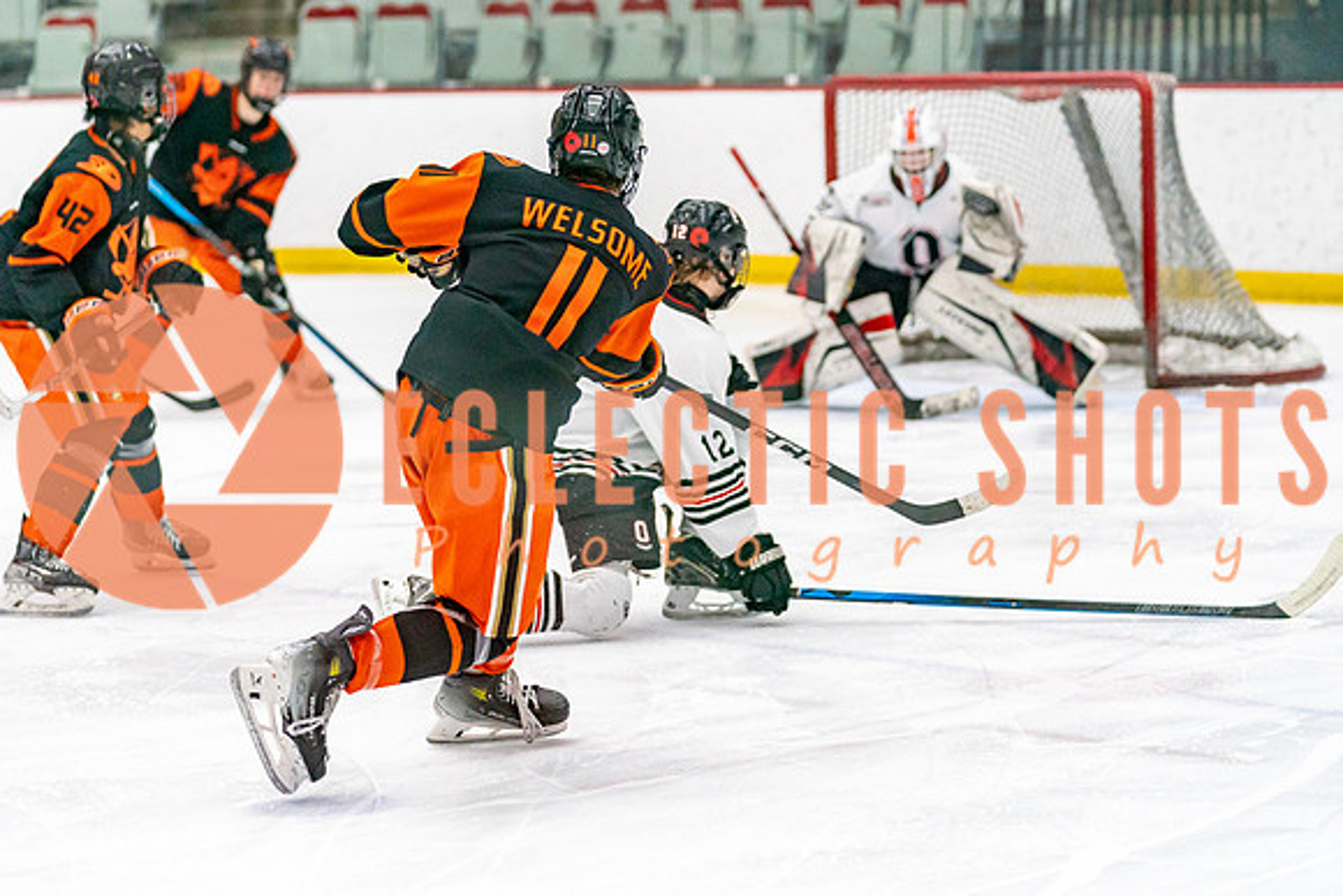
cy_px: 385
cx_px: 636
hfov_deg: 15.1
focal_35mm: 136
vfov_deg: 10.1
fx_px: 5082
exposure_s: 1/1250
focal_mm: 109
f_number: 2.8
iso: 3200
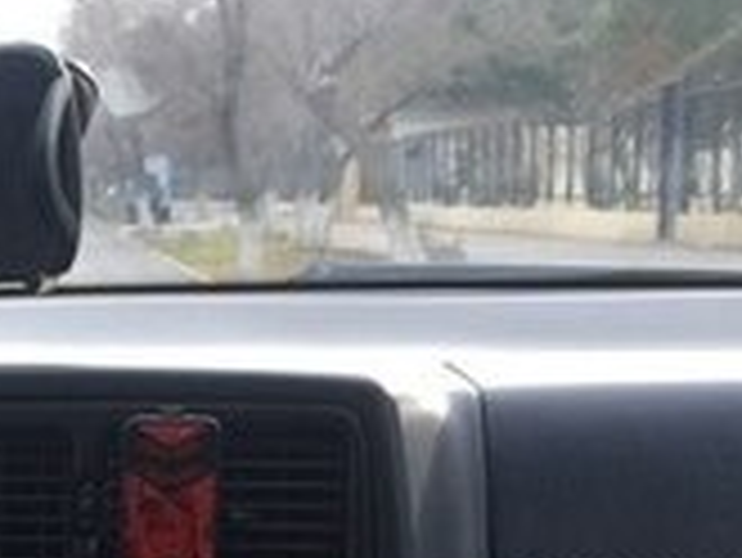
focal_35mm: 116
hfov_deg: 16.1
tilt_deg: -10.2
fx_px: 2488
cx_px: -207
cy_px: 727
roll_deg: +2.3
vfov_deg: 12.4
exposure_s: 1/158
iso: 32
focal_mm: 4.15
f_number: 2.2
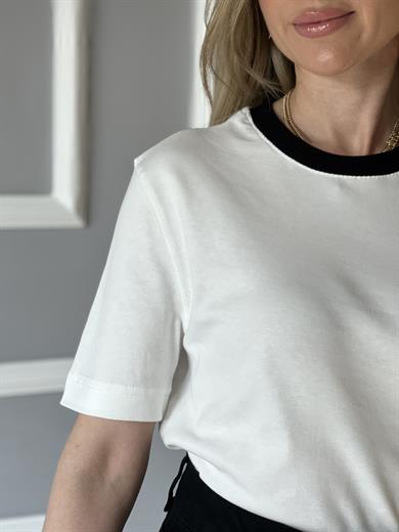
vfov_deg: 25.3
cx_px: 200
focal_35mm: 77
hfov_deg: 19.1
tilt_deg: -4.6
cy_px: 266
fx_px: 1183
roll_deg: -1.4
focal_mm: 9
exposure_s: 1/121
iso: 50
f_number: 2.8
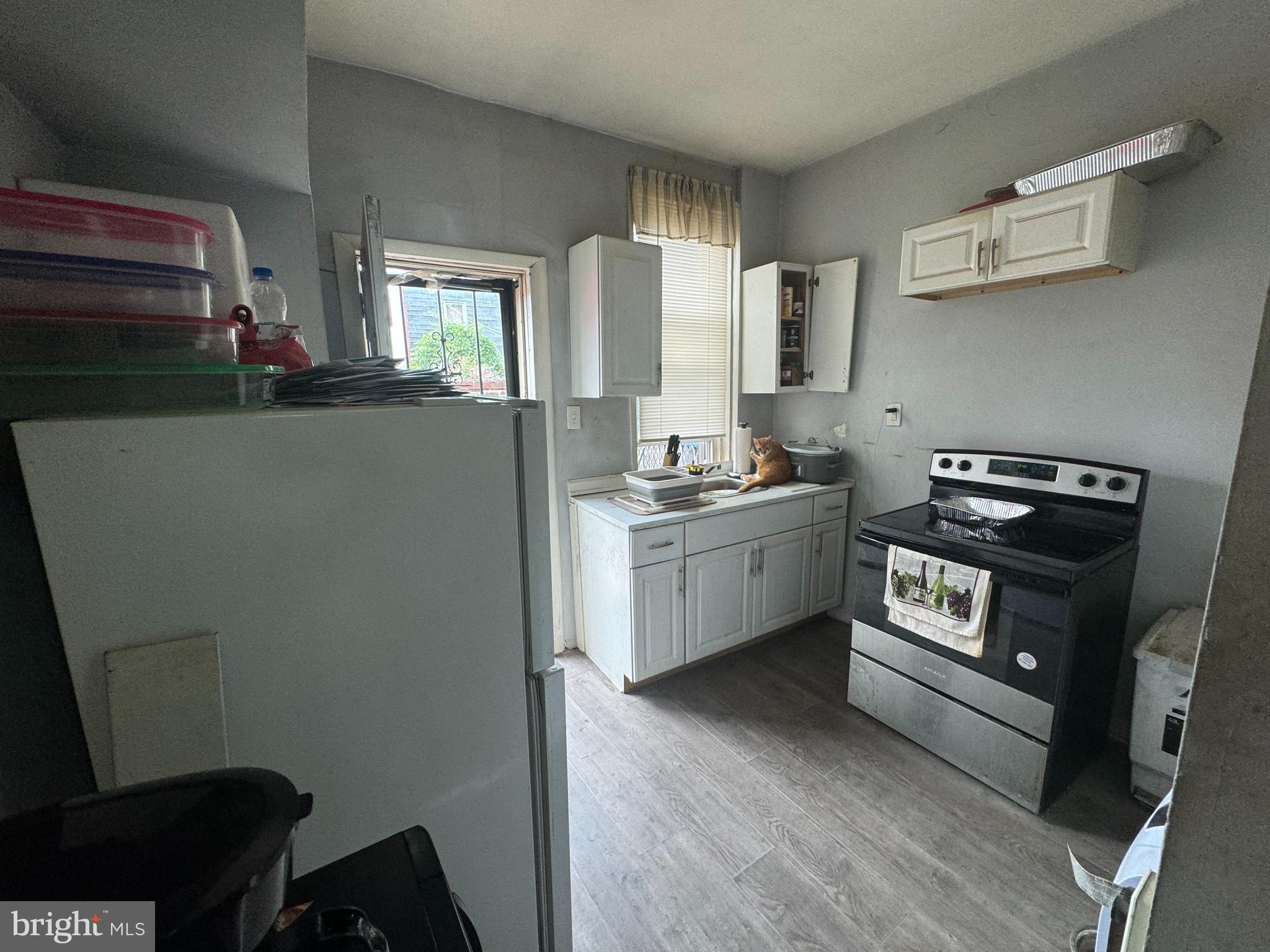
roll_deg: +1.6
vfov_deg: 85.7
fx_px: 514
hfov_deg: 102.1
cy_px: 476
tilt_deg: -9.5
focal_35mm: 14
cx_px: 635
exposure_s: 1/120
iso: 125
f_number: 2.2
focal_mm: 2.22
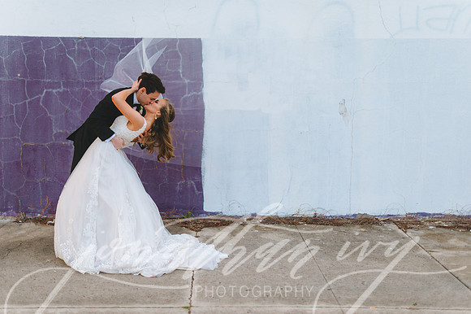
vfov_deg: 27.0
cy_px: 157
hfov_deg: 39.6
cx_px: 236
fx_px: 654
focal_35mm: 50
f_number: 2
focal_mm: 50
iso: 400
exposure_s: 1/800
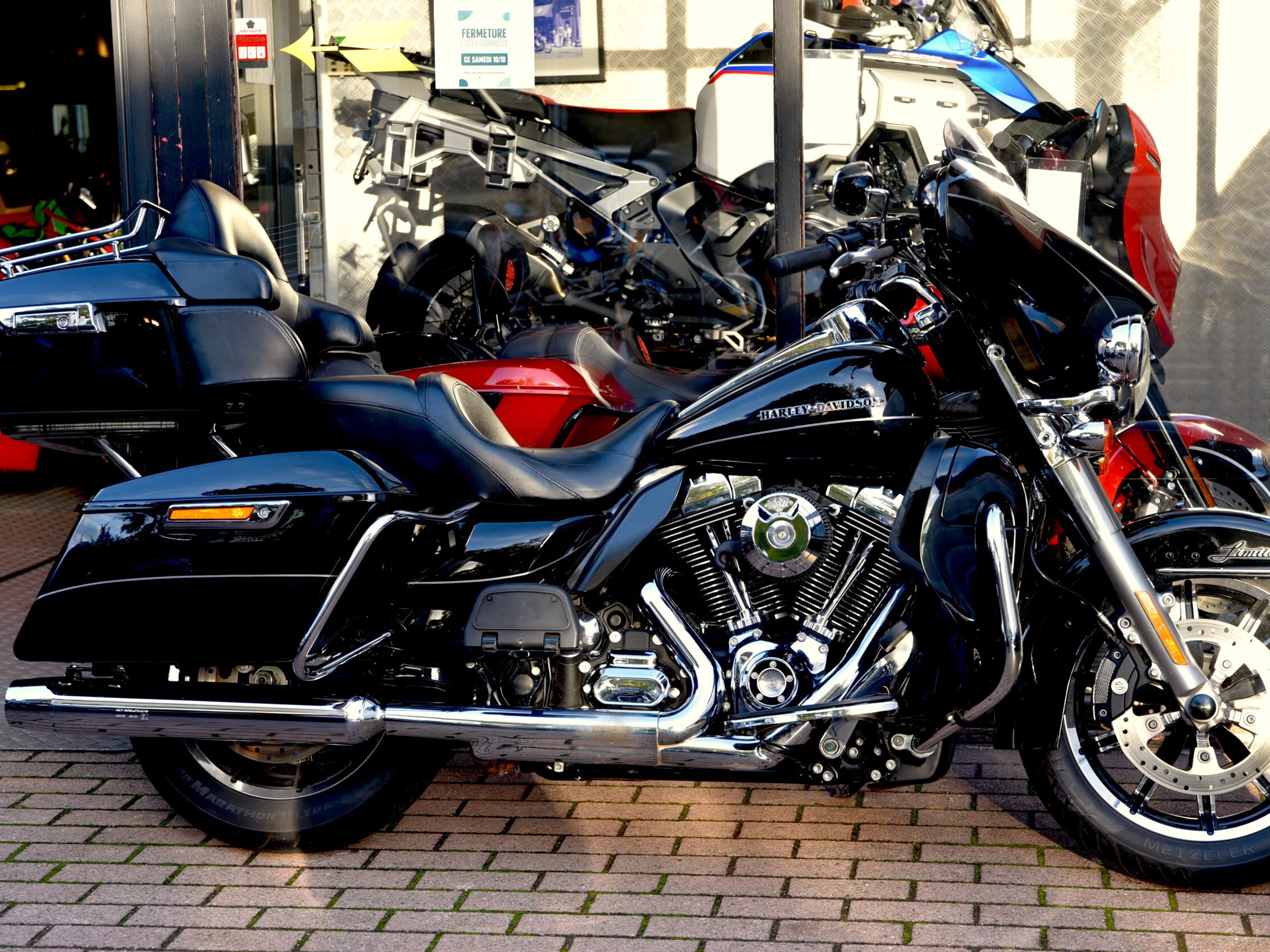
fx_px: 2495
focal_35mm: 68
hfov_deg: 28.6
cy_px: 475
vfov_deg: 21.6
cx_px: 672
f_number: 4.5
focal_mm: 62
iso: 200
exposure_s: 1/80
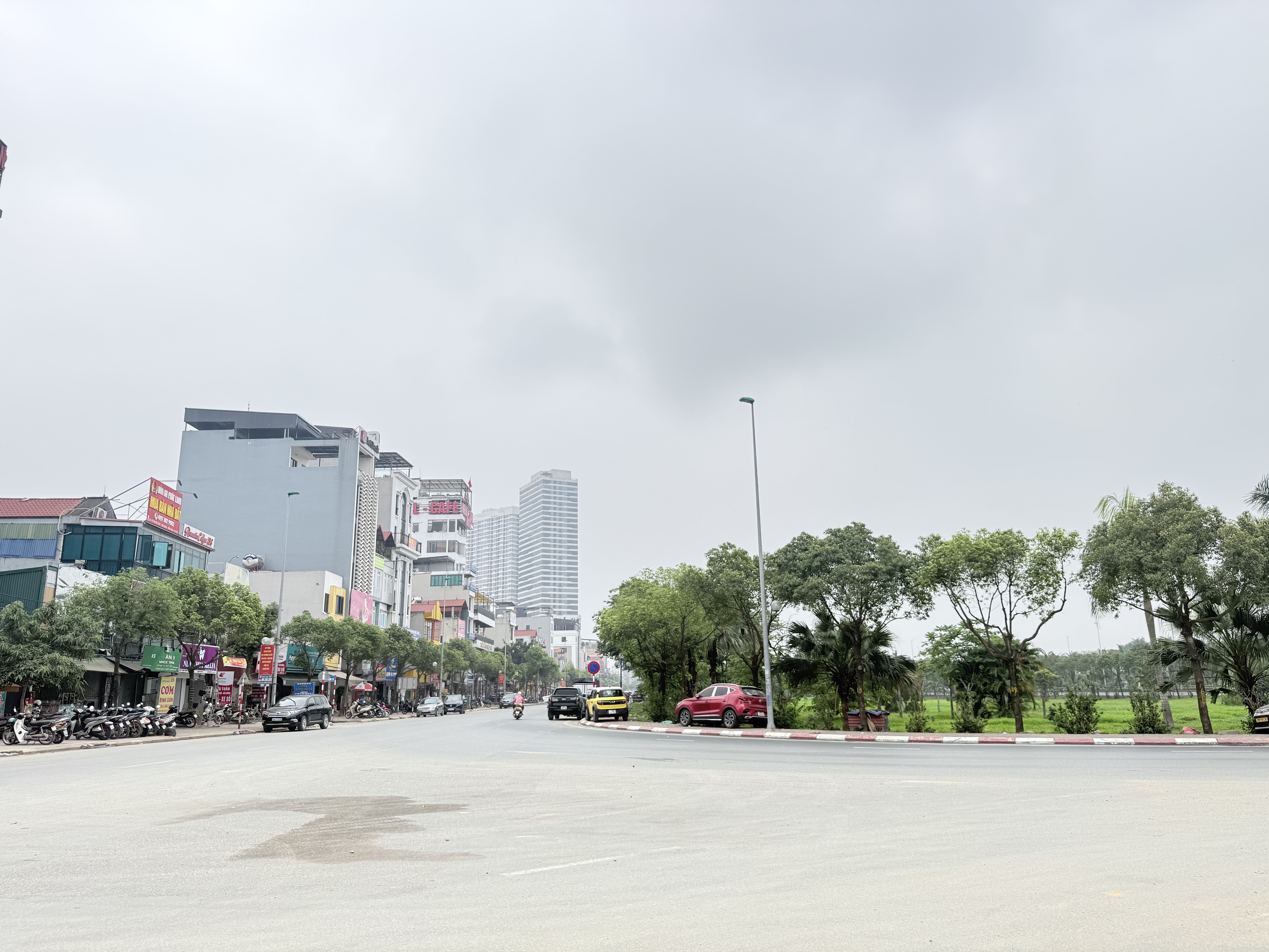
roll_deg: +0.9
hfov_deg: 71.6
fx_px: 880
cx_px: 634
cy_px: 476
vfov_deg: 56.8
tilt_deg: +15.1
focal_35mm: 24
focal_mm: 6.76
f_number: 1.78
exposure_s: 1/1174
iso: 80
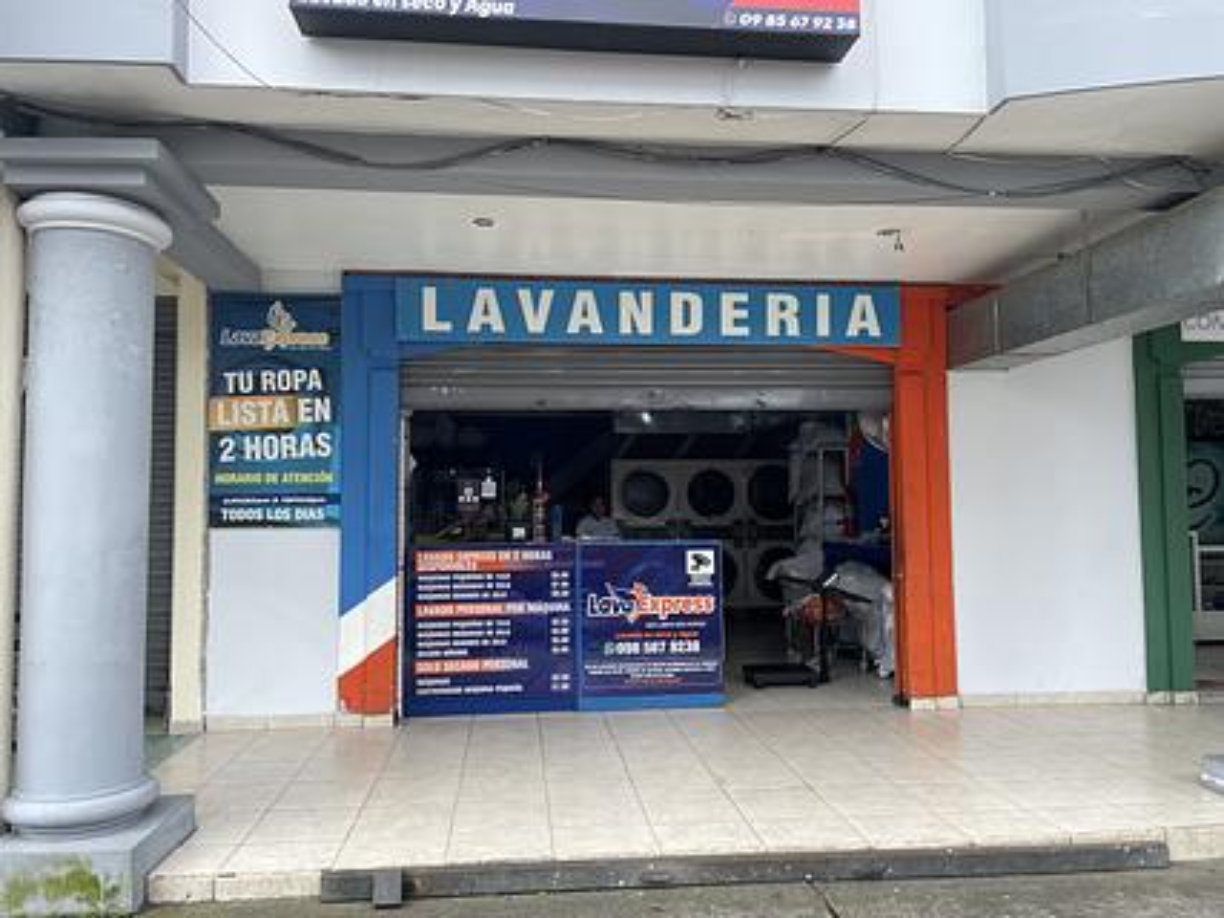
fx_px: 919
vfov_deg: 53.0
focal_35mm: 26
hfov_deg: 67.3
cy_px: 459
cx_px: 612
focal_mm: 4.2
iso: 32
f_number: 1.6
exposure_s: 1/888
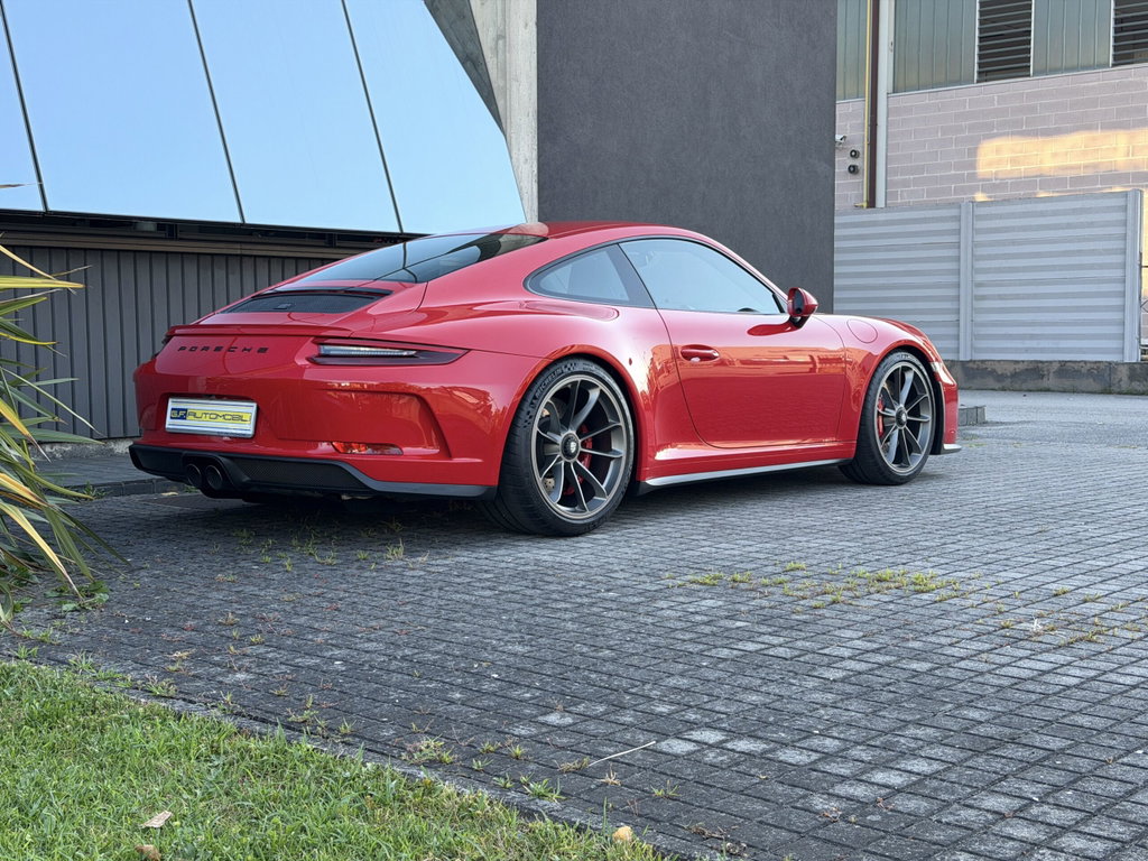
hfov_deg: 39.7
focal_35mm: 48
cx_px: 574
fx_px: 1592
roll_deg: +0.5
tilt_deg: -4.5
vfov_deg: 30.3
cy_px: 430
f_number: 1.78
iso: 80
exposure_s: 1/422
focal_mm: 6.76
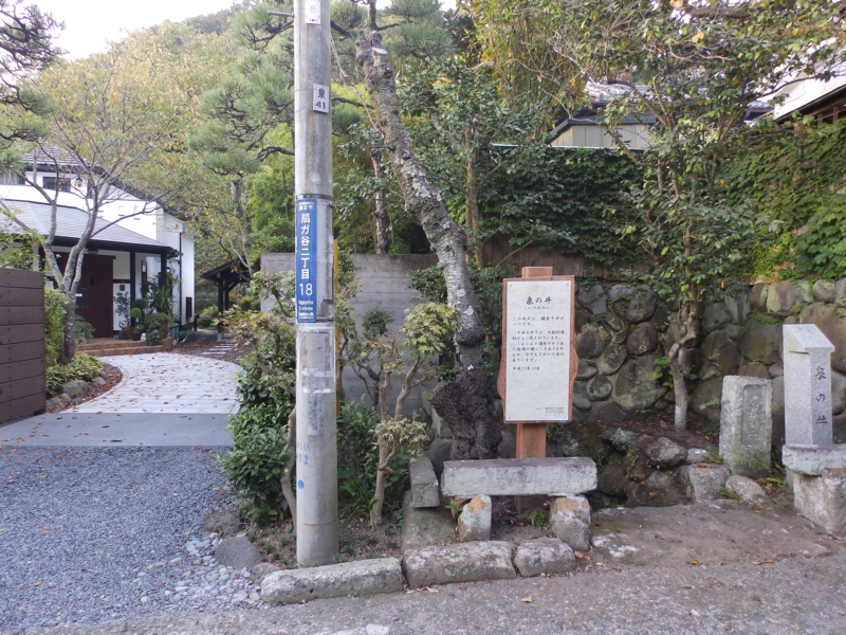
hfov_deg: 76.4
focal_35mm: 22
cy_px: 318
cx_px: 423
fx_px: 538
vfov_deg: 61.1
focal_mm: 4
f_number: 3.4
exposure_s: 1/30
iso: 125
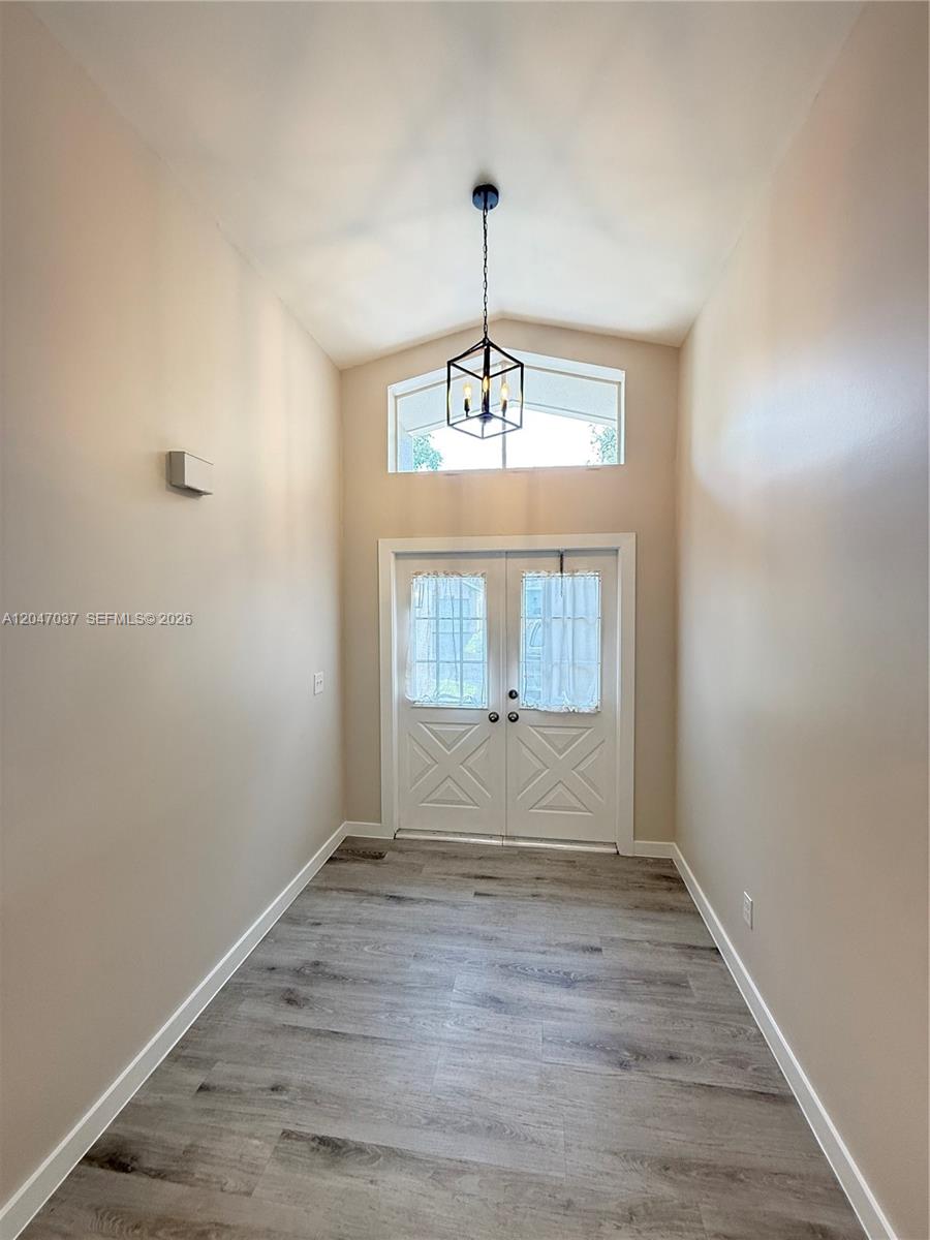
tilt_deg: -1.3
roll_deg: -0.2
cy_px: 620
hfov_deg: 85.7
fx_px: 502
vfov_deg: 102.1
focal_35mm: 14
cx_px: 465
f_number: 2.2
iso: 250
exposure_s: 1/120
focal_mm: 2.22
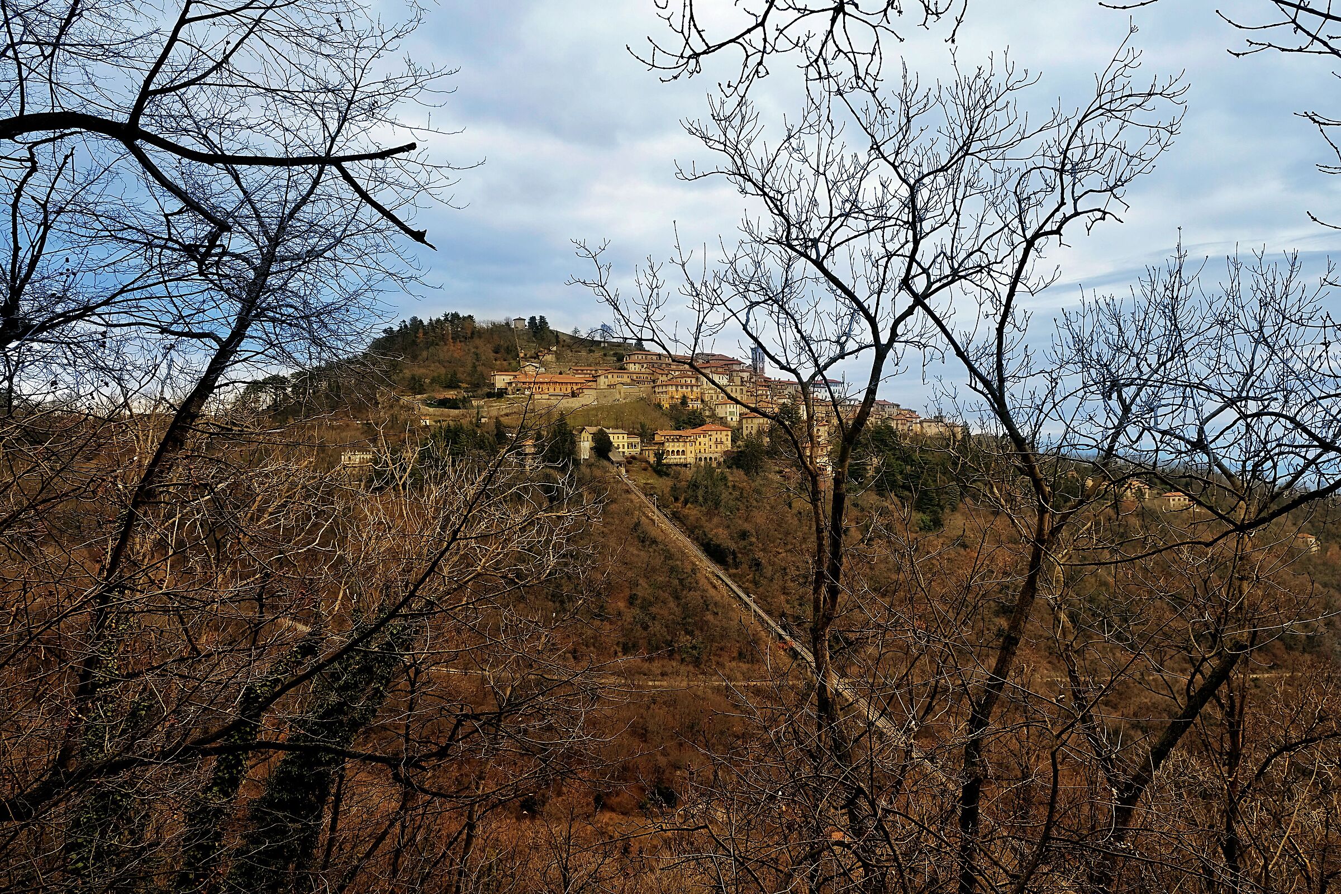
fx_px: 1080
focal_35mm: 29
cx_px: 670
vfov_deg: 45.0
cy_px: 447
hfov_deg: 63.7
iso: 200
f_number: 5
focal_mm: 19.6
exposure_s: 1/210
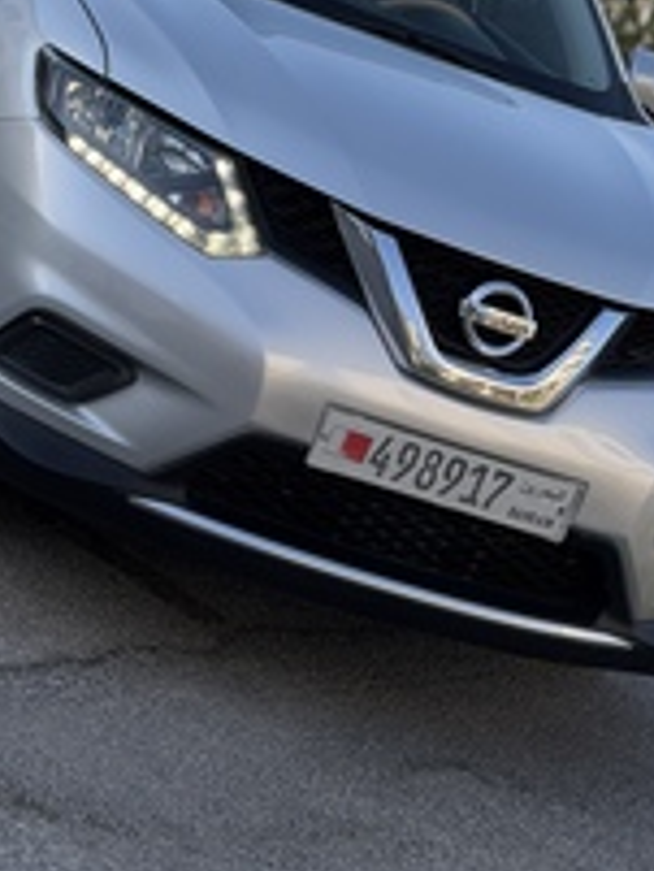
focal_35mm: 109
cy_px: 15
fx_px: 2743
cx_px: 388
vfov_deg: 17.6
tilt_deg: -3.5
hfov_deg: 13.6
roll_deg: -21.1
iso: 80
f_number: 1.78
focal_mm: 6.76
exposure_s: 1/2865
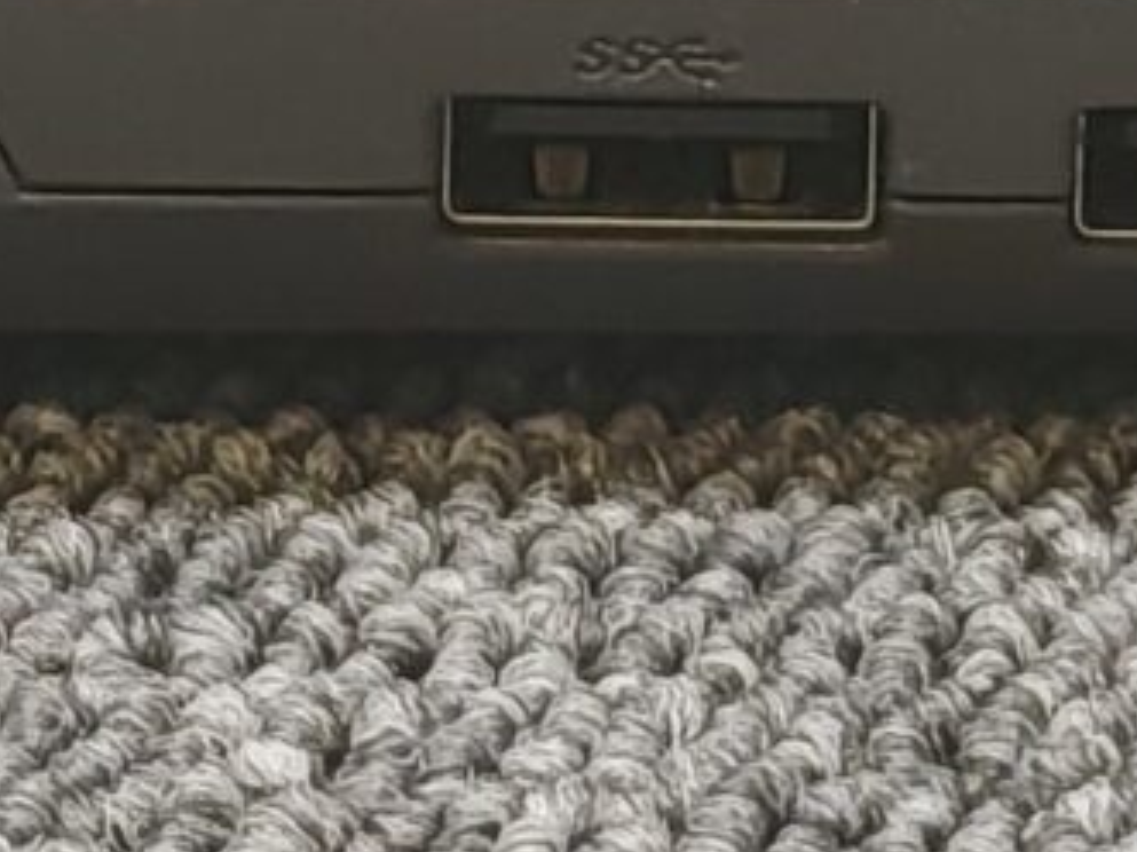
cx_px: 969
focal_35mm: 356
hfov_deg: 5.6
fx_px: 11689
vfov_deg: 4.0
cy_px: -2137
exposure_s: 1/100
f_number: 1.7
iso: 250
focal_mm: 6.07
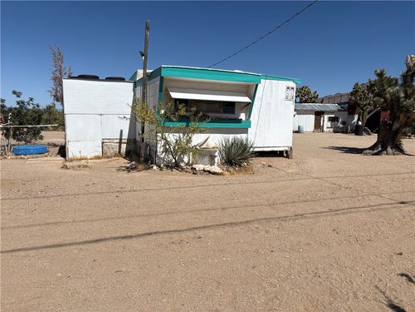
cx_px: 208
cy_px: 156
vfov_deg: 53.1
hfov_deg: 67.3
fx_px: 312
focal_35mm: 26
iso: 50
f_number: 1.6
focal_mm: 5.96
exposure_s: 1/8850
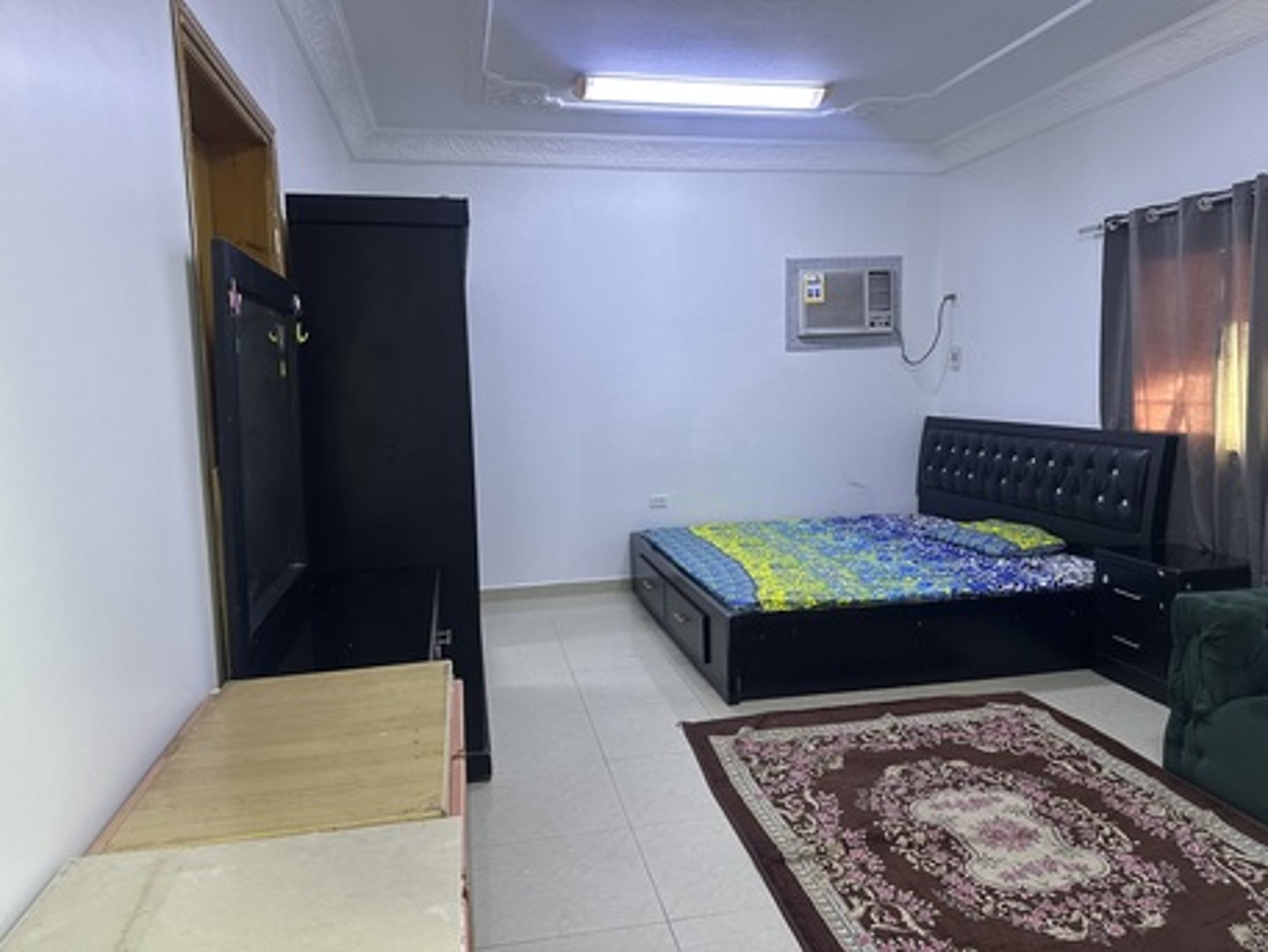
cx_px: 634
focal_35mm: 24
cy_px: 476
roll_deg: +1.0
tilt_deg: -6.8
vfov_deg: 56.8
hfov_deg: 71.6
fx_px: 879
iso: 250
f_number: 1.78
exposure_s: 1/60
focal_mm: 6.86
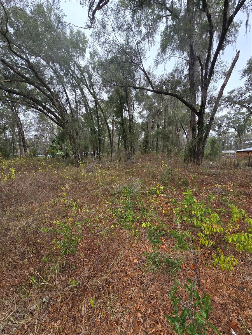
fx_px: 126
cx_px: 126
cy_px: 168
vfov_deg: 106.2
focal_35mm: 13
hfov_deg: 89.9
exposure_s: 1/120
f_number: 2.2
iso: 64
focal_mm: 2.2
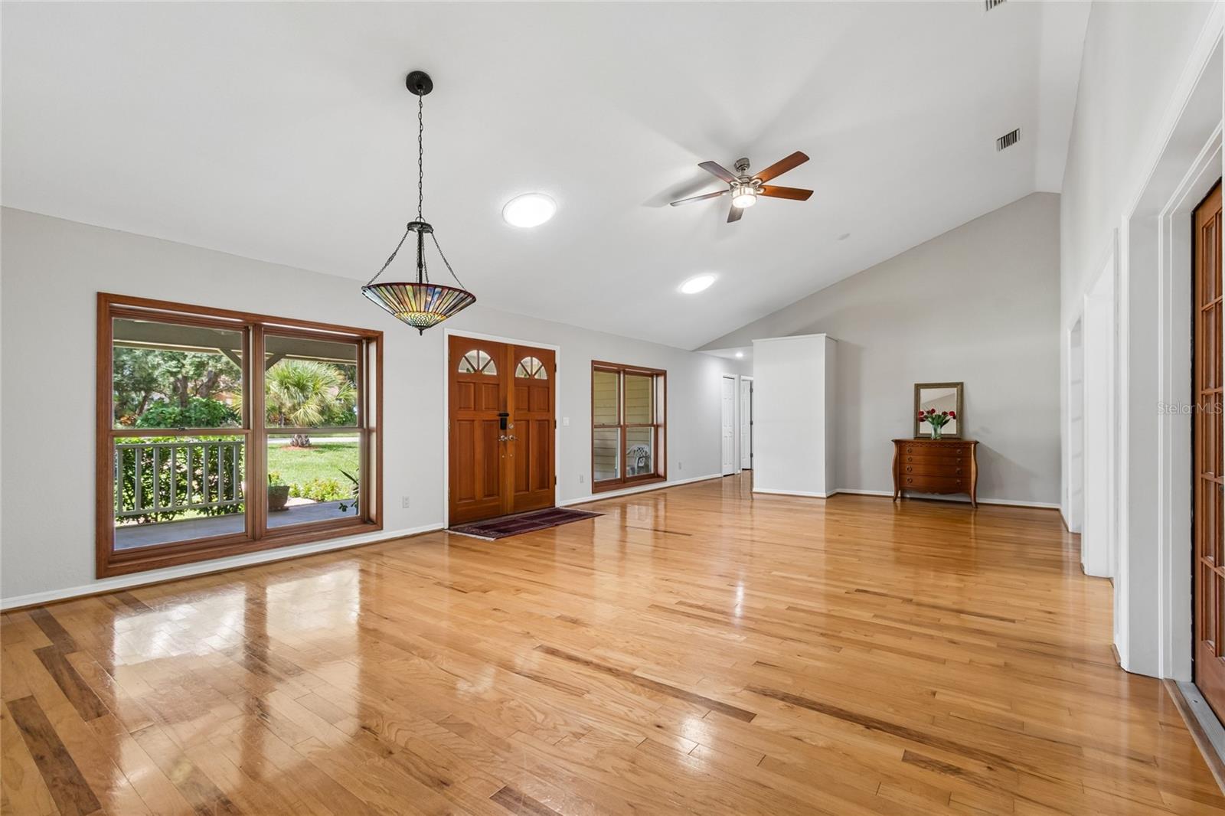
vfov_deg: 77.3
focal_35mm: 15
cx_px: 612
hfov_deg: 100.4
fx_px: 510
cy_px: 408
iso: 100
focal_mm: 10
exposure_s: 1/10
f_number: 7.1
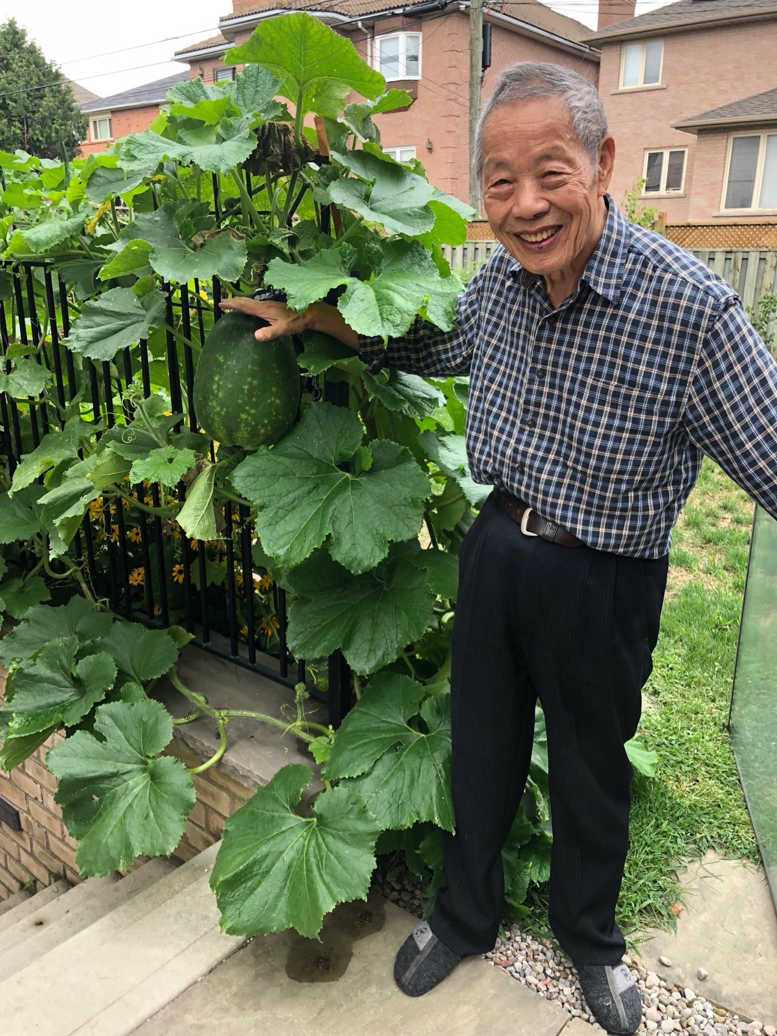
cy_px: 518
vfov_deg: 63.4
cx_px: 388
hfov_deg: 49.7
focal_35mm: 28
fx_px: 838
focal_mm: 4
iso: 20
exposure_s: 1/120
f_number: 1.8
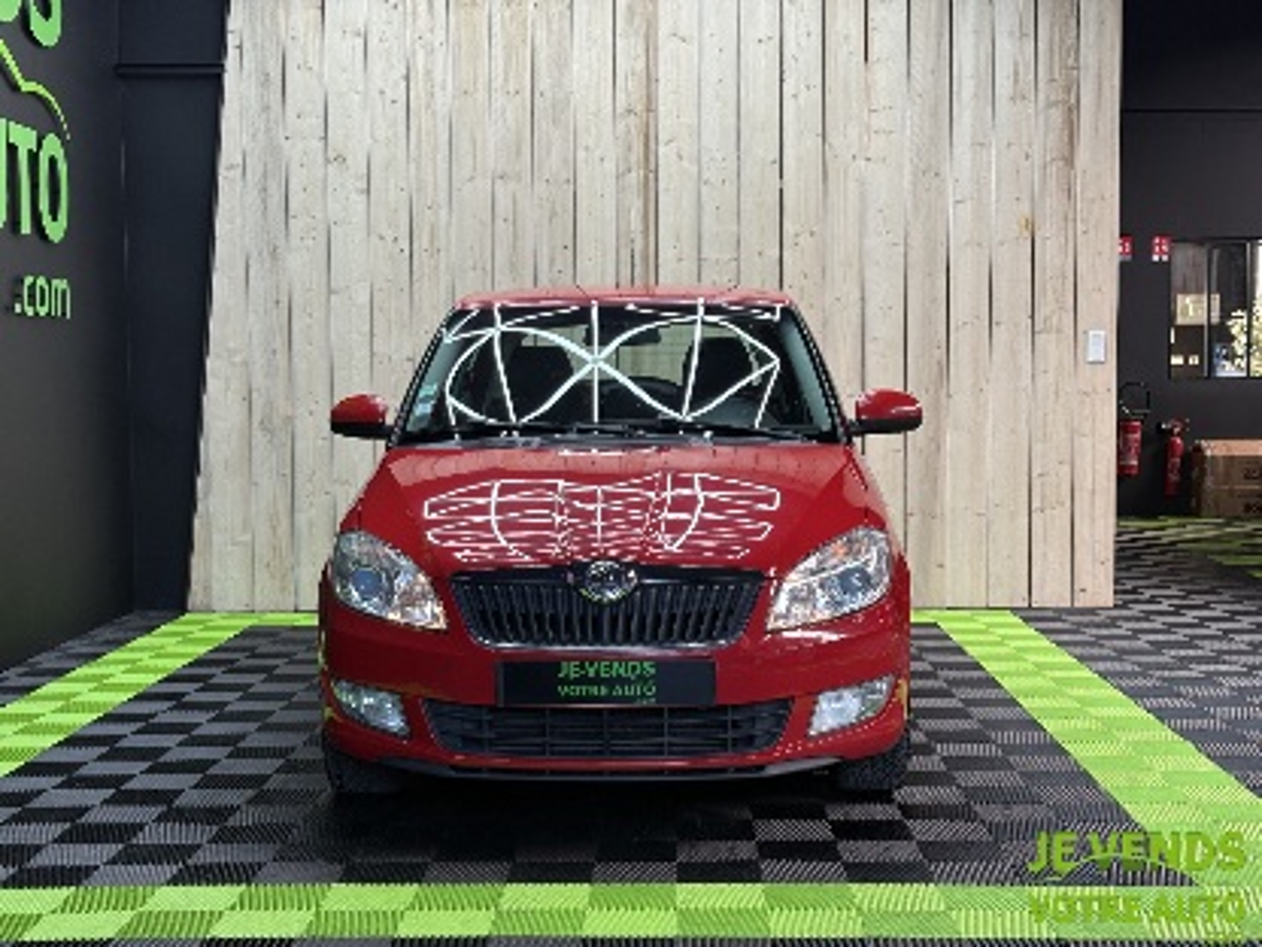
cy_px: 474
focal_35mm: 52
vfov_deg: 28.0
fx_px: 1896
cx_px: 631
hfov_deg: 36.8
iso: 50
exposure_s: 1/122
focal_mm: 5.96
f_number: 1.6
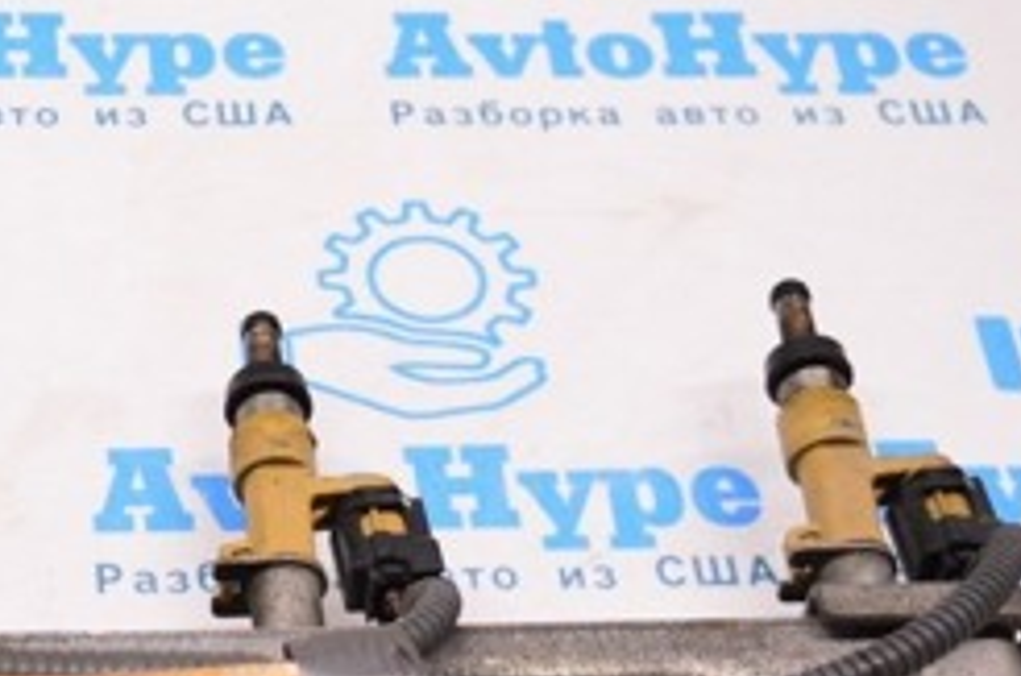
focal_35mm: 113
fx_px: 3207
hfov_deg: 17.6
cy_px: 516
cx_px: -8
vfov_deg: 12.0
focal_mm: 29
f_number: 4.2
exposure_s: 1/320
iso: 3200
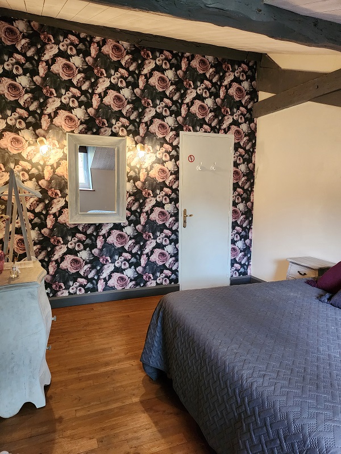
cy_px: 227
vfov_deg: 71.6
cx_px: 170
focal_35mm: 24
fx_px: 315
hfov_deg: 56.8
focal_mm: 5
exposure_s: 1/100
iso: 1000
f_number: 1.8
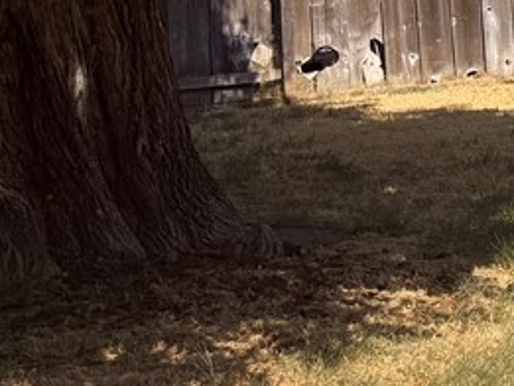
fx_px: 1396
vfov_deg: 15.4
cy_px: -8
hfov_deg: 16.7
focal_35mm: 94
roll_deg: -0.1
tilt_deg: -3.1
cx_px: 973
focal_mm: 6.76
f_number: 1.78
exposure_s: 1/5319
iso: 80
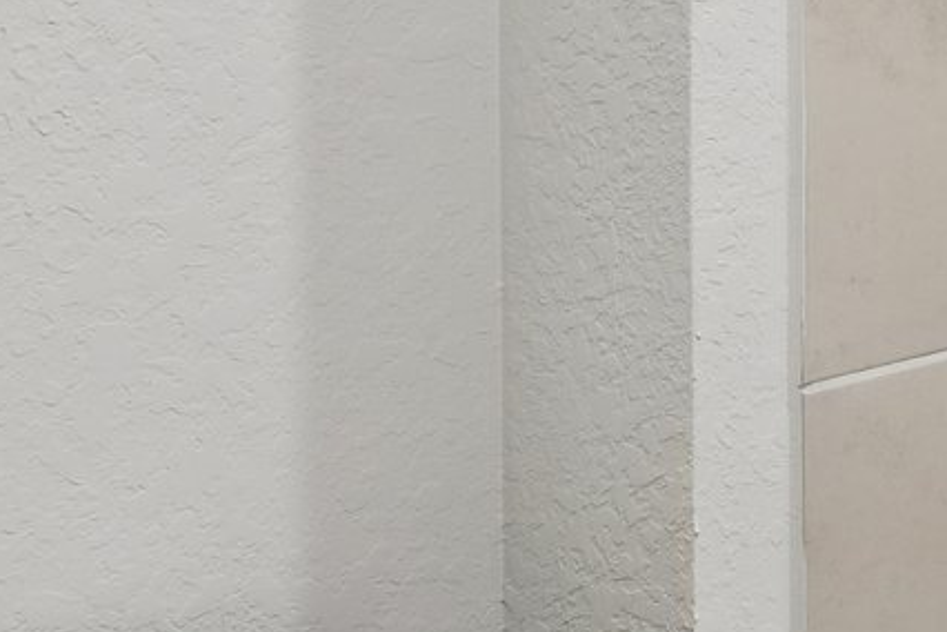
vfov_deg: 17.0
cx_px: 1447
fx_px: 2025
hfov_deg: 21.7
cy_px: -95
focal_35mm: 77
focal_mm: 16
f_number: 8
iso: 400
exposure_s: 1/15
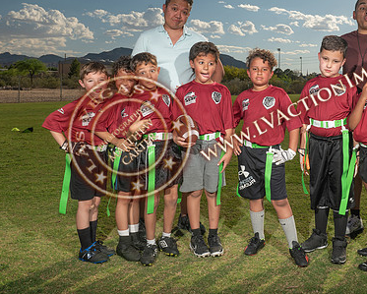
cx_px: 267
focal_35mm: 40
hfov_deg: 44.5
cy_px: 97
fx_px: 435
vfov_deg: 37.0
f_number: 8
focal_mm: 24
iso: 100
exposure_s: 1/200
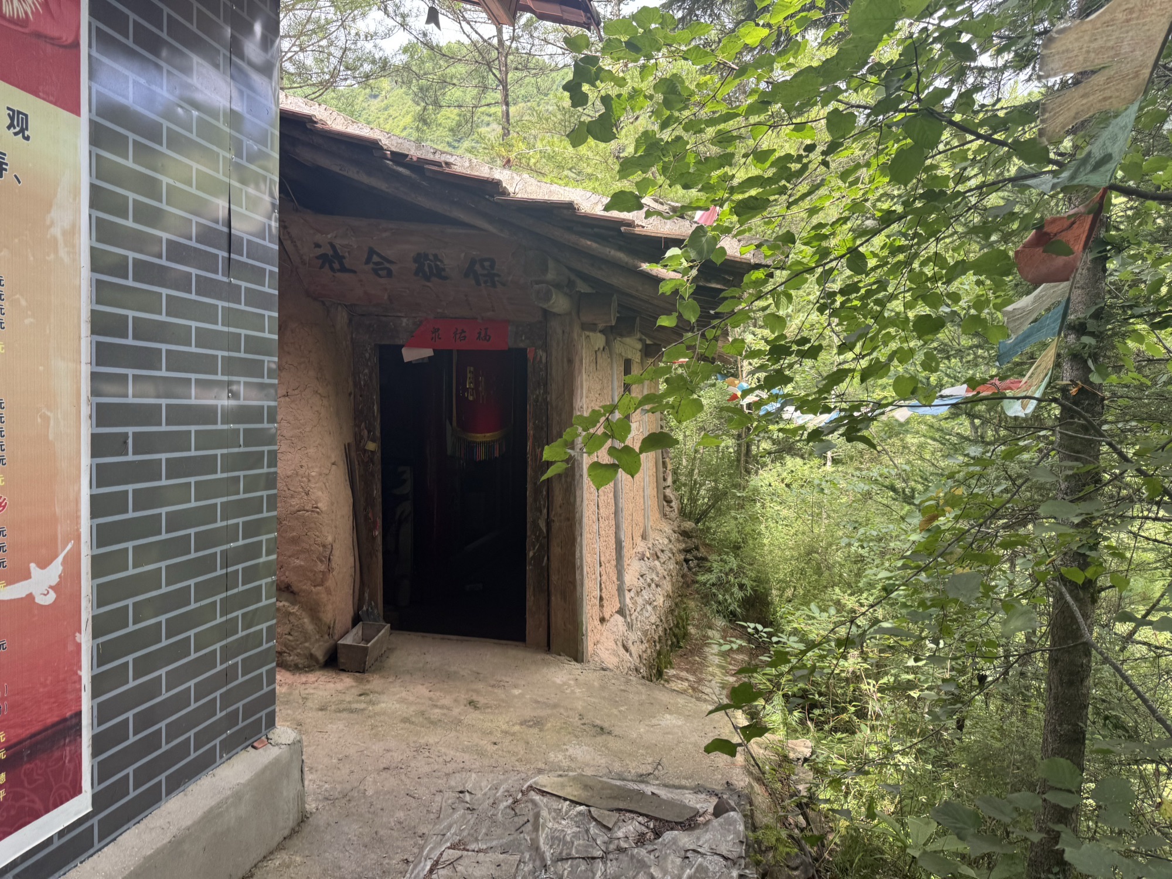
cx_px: 586
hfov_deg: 71.6
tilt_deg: -0.4
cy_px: 440
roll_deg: -0.9
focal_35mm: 24
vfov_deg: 56.8
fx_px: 813
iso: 64
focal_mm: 6.76
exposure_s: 1/167
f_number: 1.78
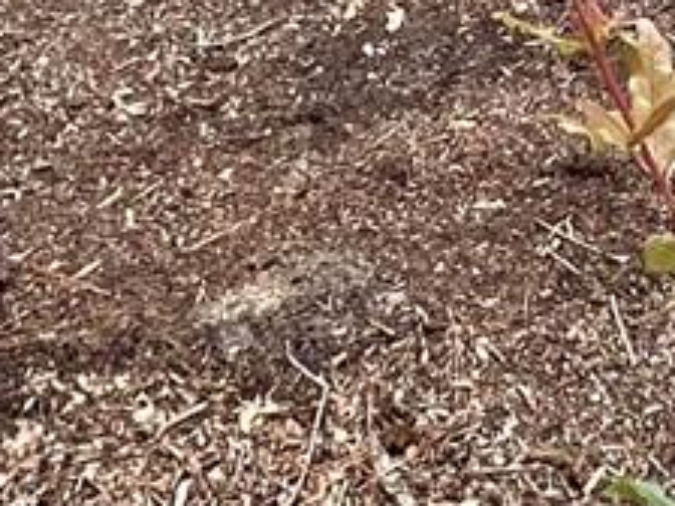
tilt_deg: +2.5
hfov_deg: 19.4
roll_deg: -1.1
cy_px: -1072
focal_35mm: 100
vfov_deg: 10.2
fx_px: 1950
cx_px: 557
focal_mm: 2.22
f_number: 2.2
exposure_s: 1/658
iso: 40
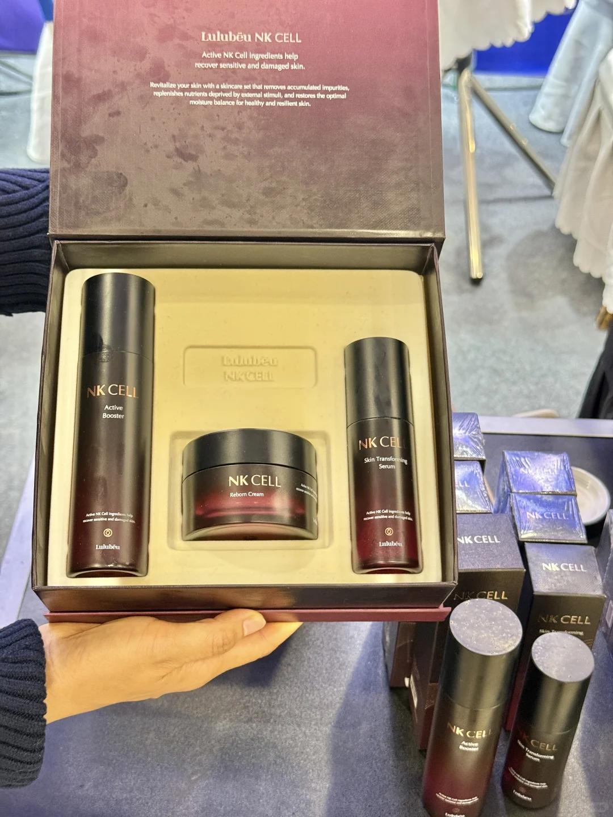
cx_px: 306
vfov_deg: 39.7
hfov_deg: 30.3
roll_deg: -3.3
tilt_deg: -40.5
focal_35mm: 48
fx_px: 1133
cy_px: 408
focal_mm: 6.76
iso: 250
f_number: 1.78
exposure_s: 1/50
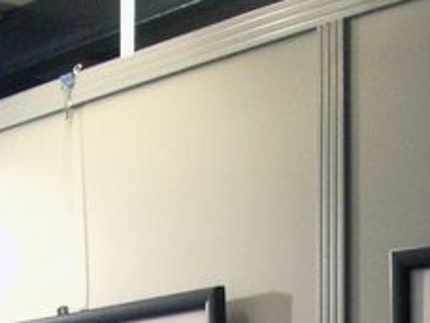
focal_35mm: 138
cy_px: 564
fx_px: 1714
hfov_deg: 14.3
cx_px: 255
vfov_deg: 10.2
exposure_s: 1/40
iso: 160
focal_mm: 5.8
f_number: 2.6
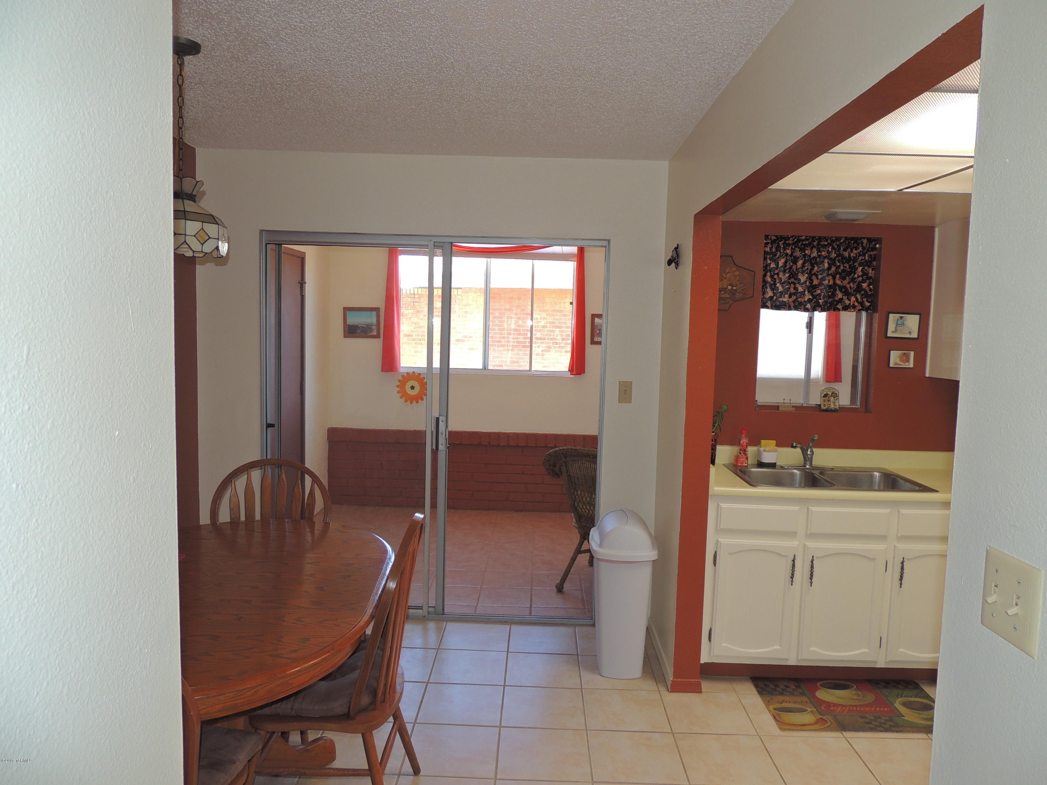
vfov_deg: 56.8
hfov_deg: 71.6
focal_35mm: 24
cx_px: 524
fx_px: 726
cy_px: 392
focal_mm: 4.3
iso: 110
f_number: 3
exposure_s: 1/40
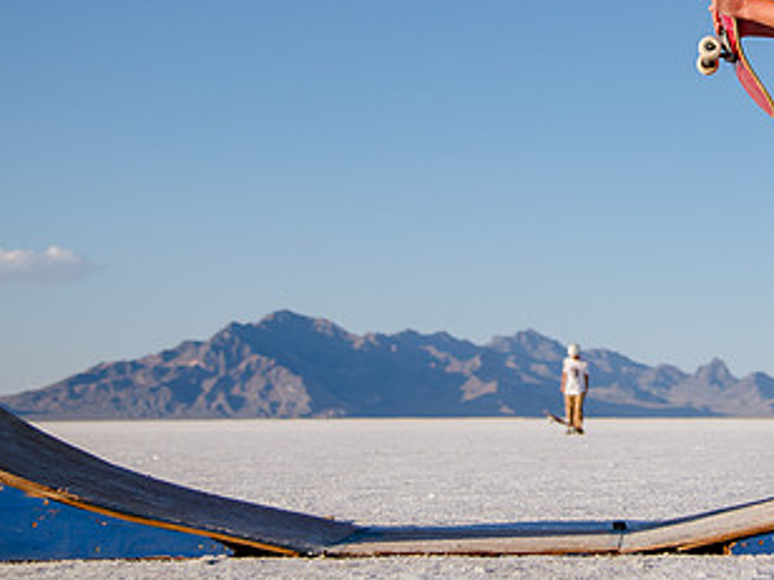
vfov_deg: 16.0
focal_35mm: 91
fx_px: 2035
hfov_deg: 21.1
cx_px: 703
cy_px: 25
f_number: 4
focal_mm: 40
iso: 200
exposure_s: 1/4000
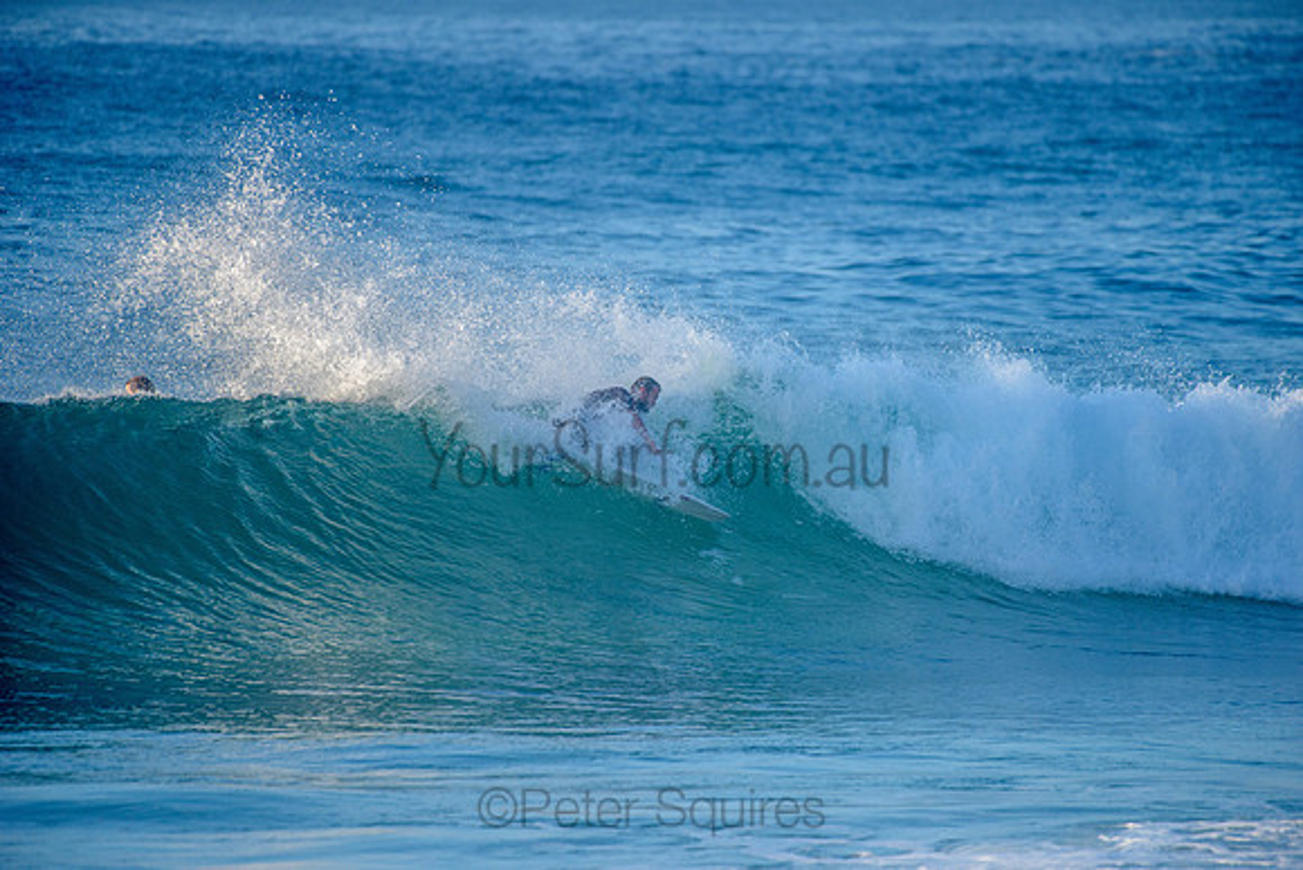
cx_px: 652
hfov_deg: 4.1
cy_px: 435
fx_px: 18101
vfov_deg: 2.8
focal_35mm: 500
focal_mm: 500
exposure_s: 1/2000
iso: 450
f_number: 5.6
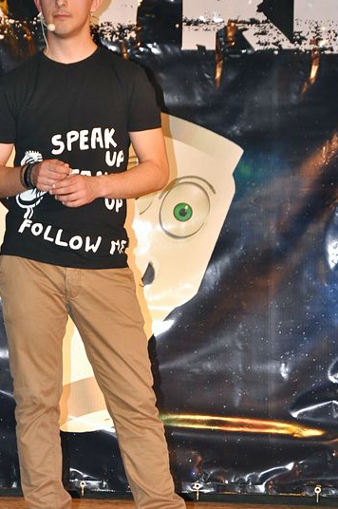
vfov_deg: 13.1
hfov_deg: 8.7
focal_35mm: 157
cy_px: 268
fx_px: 2217
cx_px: 88
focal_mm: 66
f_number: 5.3
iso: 1000
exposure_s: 1/60
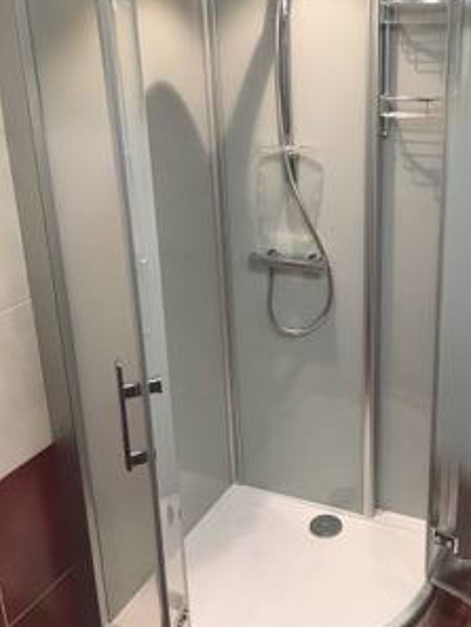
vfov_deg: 47.7
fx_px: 707
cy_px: 277
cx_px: 315
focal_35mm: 39
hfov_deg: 36.5
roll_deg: -0.8
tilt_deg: -17.6
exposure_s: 1/33
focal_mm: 4.15
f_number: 2.2
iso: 64
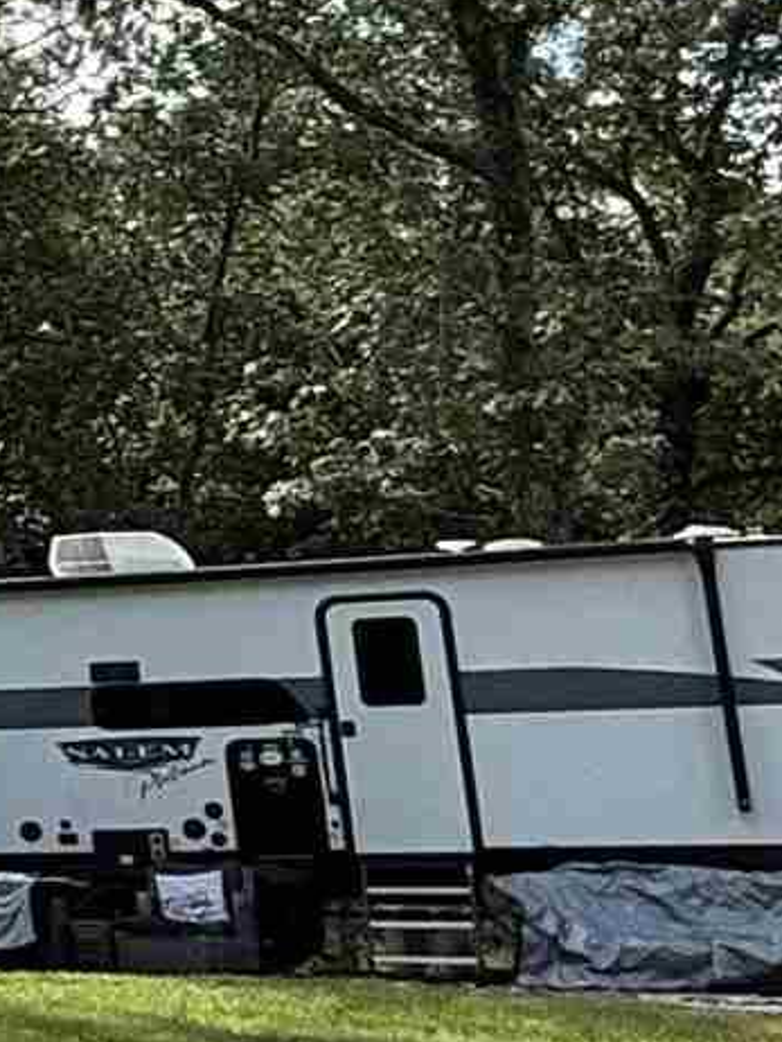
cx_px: -1291
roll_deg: -0.2
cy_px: 293
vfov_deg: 20.9
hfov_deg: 11.8
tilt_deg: +13.0
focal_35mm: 93
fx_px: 2799
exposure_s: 1/864
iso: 64
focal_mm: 2.22
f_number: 2.2
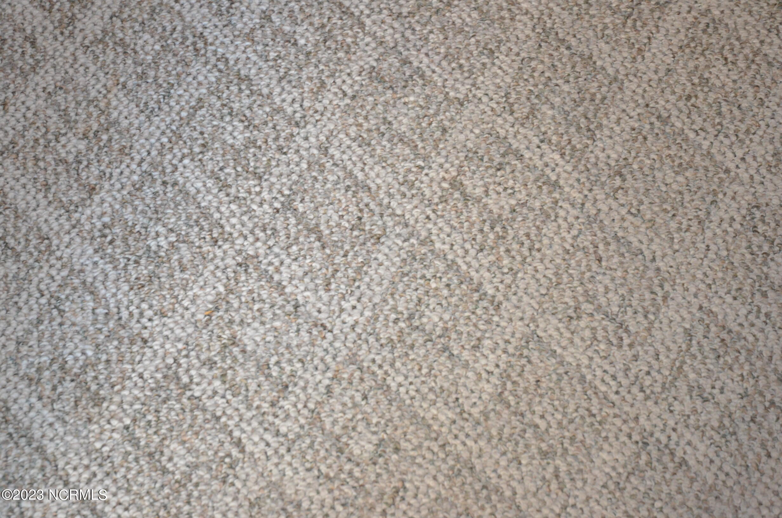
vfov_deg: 18.1
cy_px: 259
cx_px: 391
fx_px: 1626
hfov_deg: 27.0
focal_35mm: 75
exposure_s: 1/60
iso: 2800
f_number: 4.5
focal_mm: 50
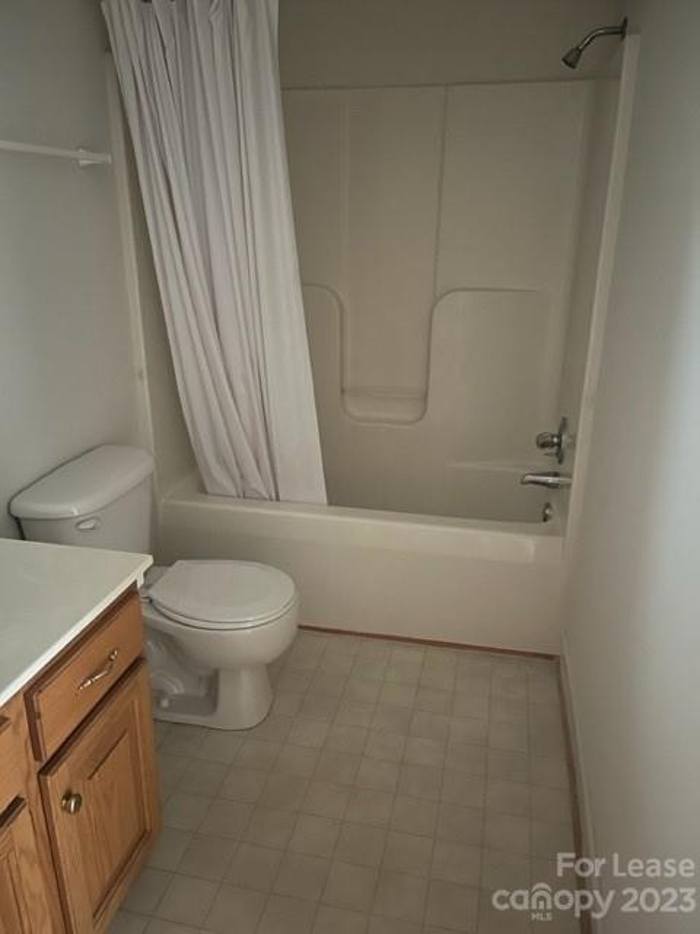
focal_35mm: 26
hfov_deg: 53.1
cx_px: 350
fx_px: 701
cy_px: 467
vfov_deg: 67.3
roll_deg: -0.1
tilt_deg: -19.3
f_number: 1.6
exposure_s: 1/9
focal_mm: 5.1
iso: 1000
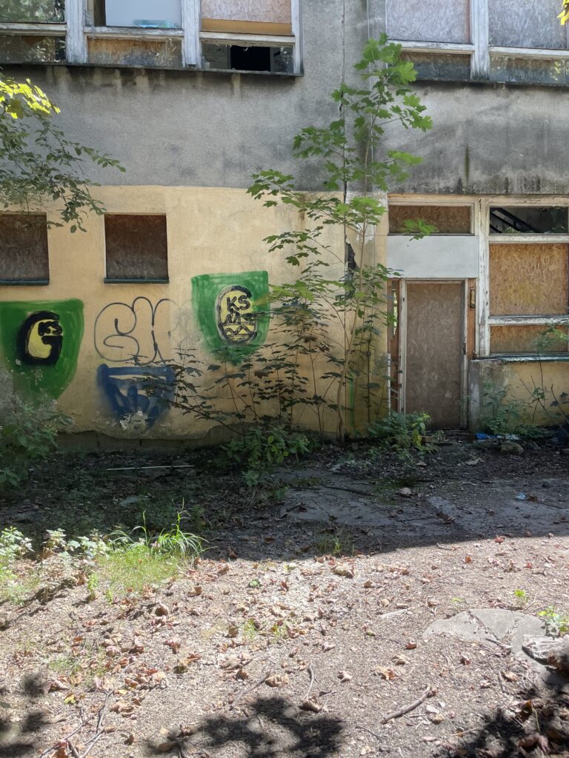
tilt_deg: -3.0
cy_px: 379
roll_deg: +1.0
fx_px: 570
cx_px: 284
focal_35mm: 26
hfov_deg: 53.1
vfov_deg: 67.3
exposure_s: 1/389
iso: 32
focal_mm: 4.2
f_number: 1.6
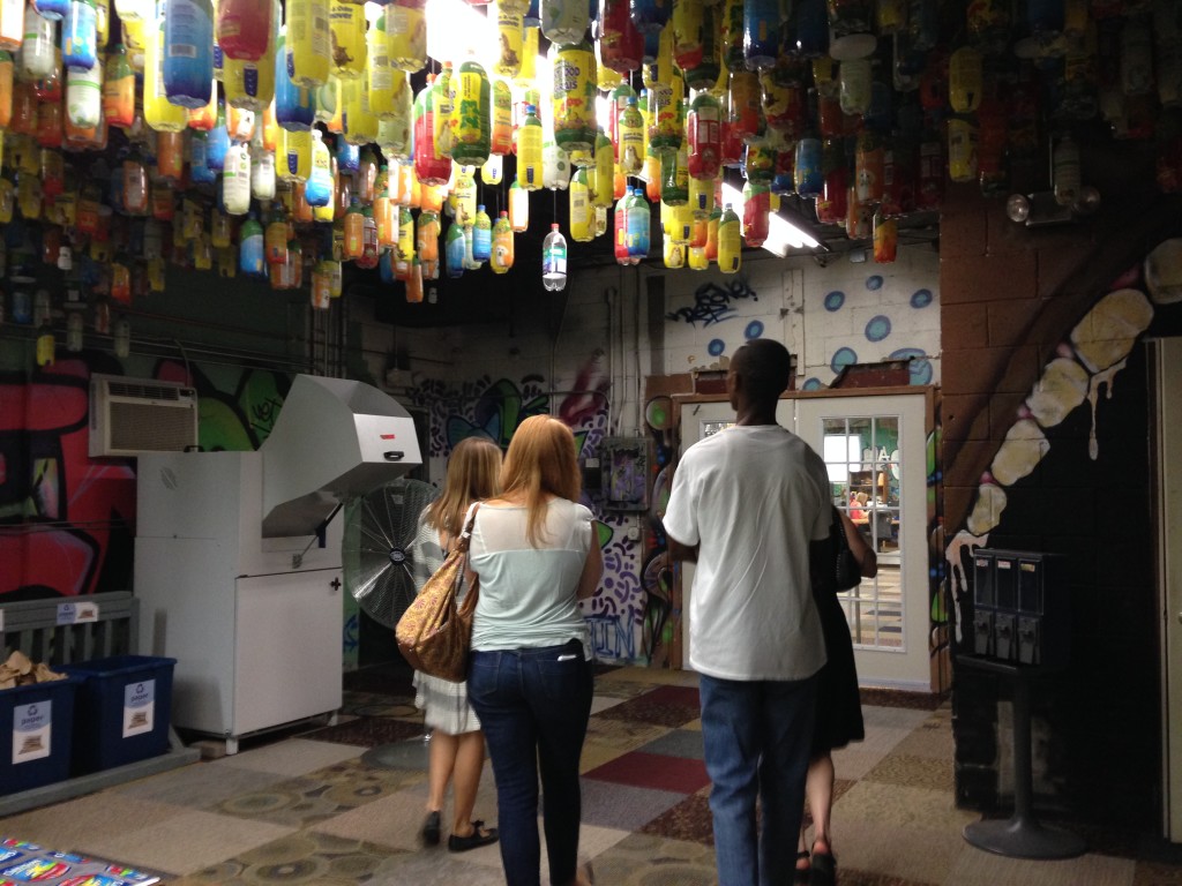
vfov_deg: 42.9
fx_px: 1127
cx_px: 591
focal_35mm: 33
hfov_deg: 55.4
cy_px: 443
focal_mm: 4.12
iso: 200
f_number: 2.4
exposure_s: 1/20
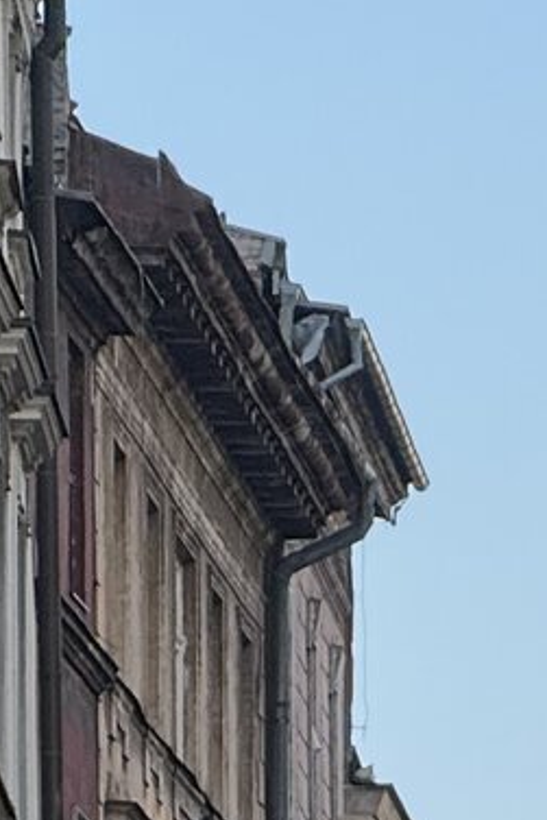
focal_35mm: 664
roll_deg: -0.3
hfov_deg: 2.1
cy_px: 1494
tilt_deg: +3.2
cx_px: 835
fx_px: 15119
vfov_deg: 3.1
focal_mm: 15.66
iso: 50
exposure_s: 1/477
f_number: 2.8
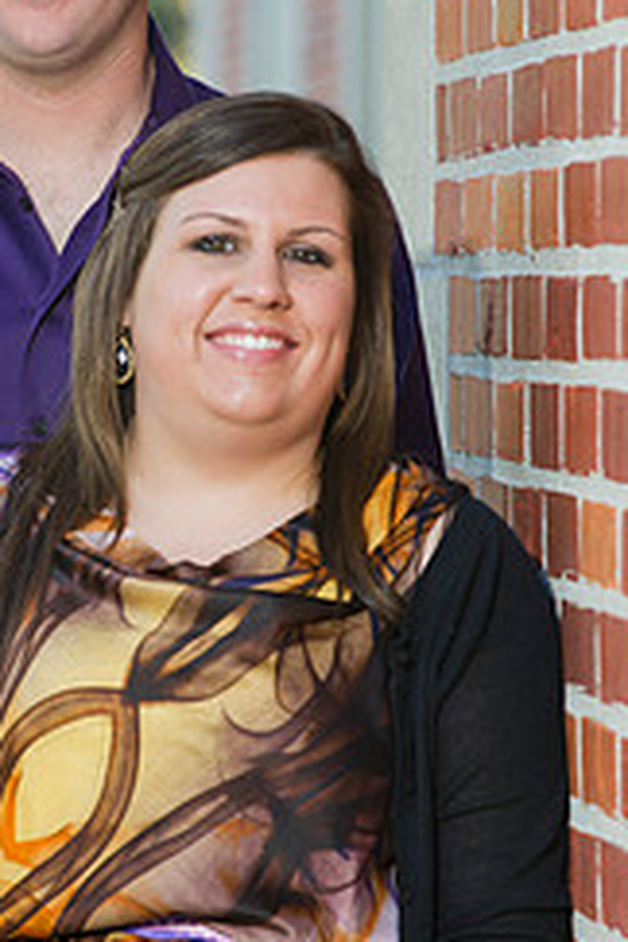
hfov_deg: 3.7
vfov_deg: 5.6
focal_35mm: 370
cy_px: 388
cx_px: 68
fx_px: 9681
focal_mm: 200
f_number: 5.6
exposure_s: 1/100
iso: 400
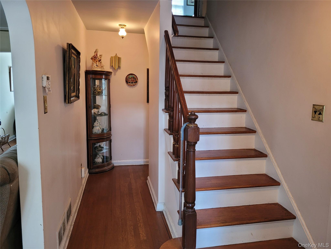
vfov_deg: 53.1
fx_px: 249
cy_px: 124
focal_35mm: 26
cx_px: 166
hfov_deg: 67.3
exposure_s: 1/40
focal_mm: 5.4
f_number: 1.8
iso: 200
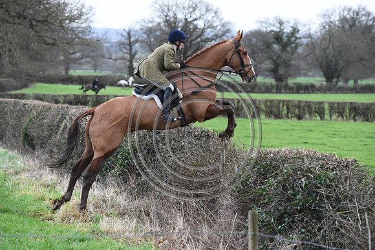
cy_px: 125
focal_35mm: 160
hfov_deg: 12.8
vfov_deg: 8.6
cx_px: 188
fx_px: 1666
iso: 3200
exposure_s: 1/1250
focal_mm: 160
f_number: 5.6
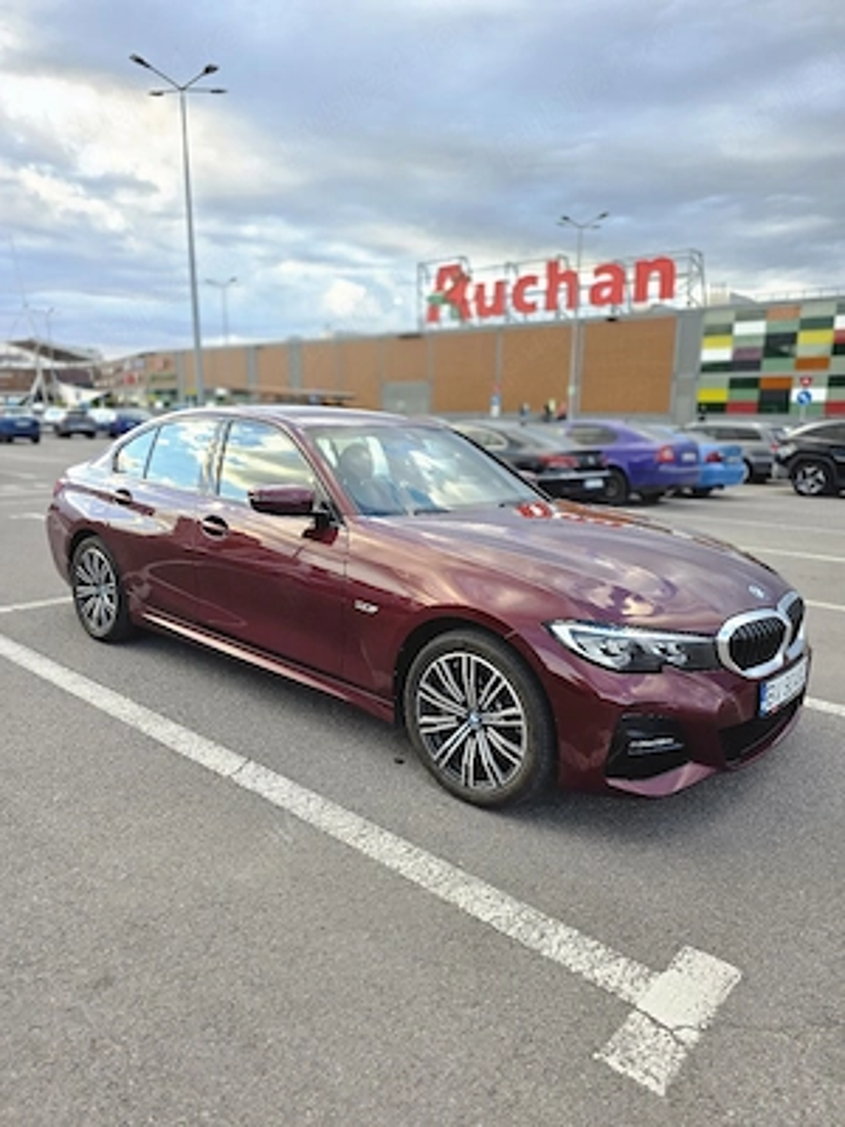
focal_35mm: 23
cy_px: 564
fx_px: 749
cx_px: 422
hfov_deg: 58.9
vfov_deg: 73.9
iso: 50
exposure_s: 1/370
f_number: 1.7
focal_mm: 6.3
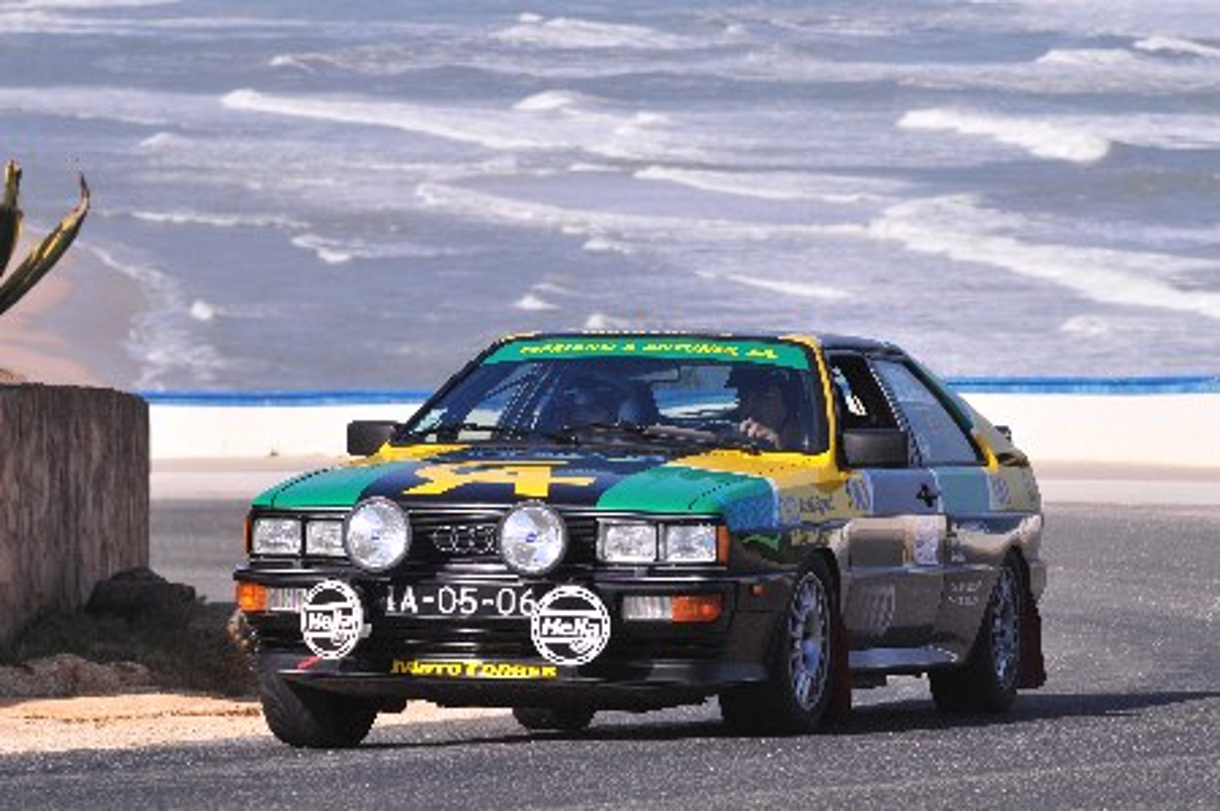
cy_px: 406
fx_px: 7617
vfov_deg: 6.1
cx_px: 610
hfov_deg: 9.2
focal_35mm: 225
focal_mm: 150
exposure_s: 1/800
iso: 250
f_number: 6.3
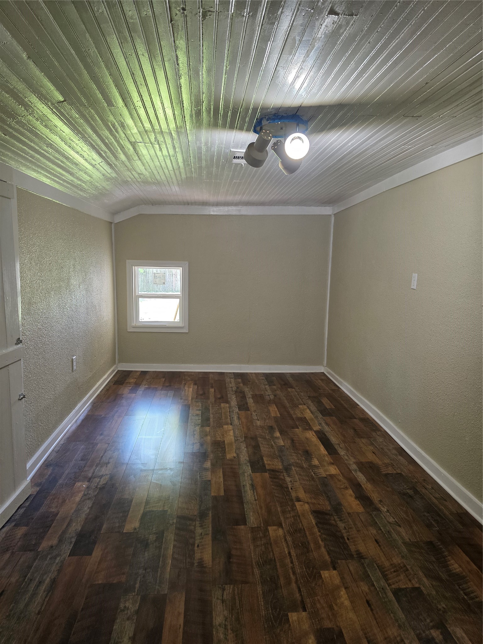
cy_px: 322
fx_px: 428
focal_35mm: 23
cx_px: 242
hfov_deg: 58.9
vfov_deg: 73.9
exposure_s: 1/120
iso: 250
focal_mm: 6.3
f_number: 1.7
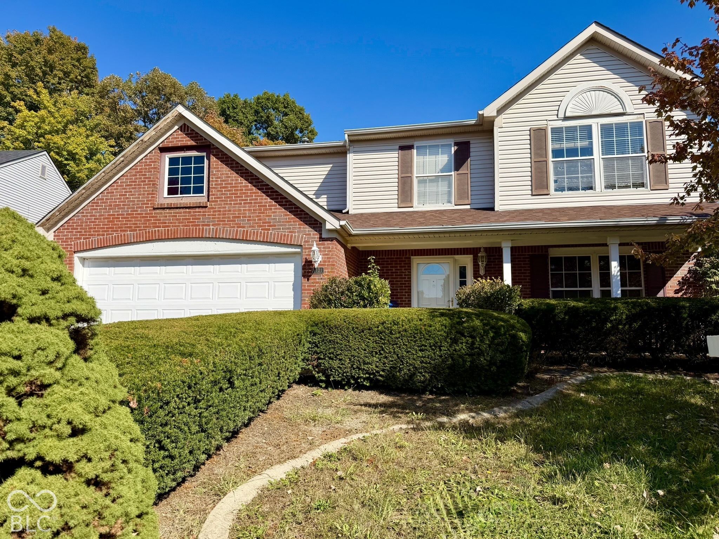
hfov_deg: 71.6
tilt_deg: +6.3
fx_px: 498
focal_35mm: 24
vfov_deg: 56.8
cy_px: 270
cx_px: 360
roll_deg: -0.8
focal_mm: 6.76
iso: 80
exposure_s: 1/4673
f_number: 1.78
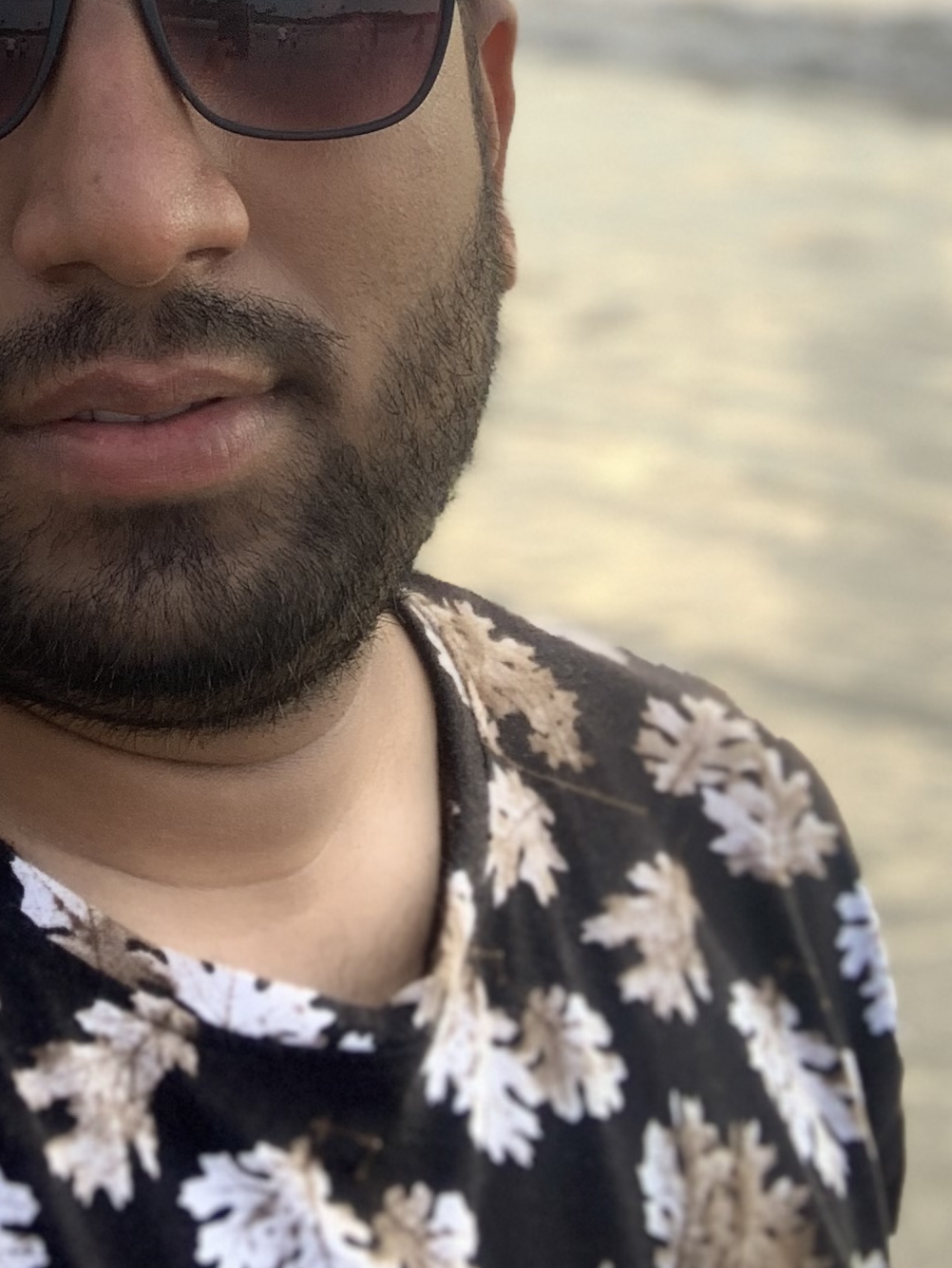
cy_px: 123
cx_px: 95
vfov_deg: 25.5
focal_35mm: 74
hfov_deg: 19.5
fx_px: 2712
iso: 32
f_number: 2.2
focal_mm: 2.87
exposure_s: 1/121
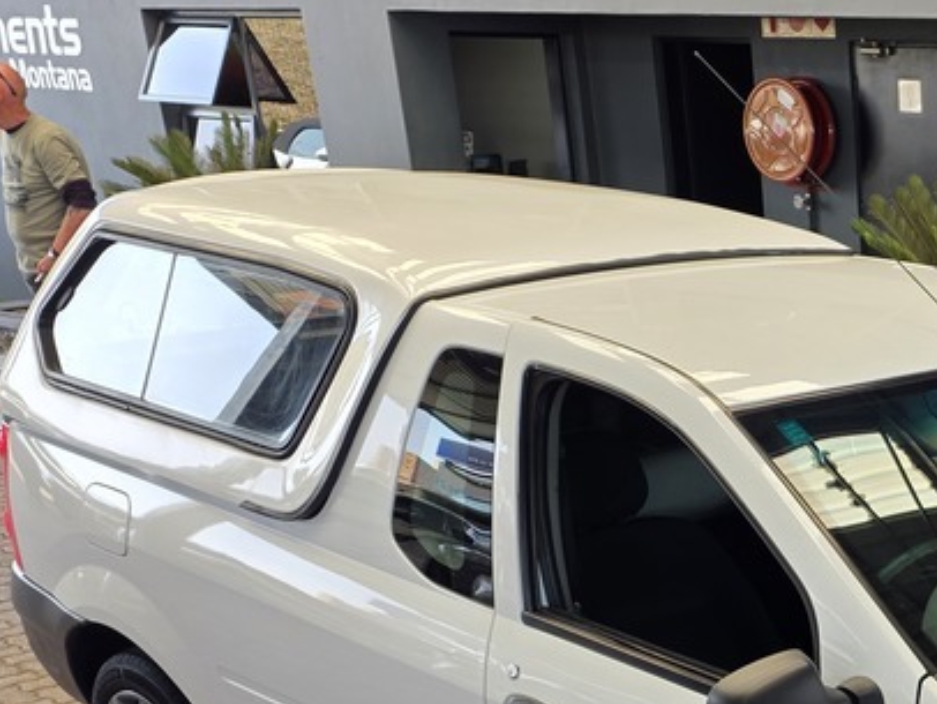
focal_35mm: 58
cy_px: 692
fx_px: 1571
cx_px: 1138
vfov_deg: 24.2
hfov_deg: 28.6
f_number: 1.7
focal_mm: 6.25
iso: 40
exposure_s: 1/180
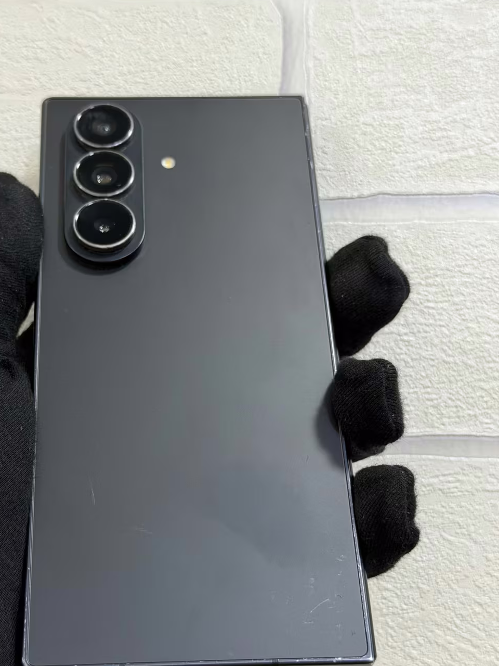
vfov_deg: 32.2
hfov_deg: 24.4
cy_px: 355
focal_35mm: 60
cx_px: 198
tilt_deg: +9.1
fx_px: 1153
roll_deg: +0.2
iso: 64
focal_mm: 6.76
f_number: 1.78
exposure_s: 1/50
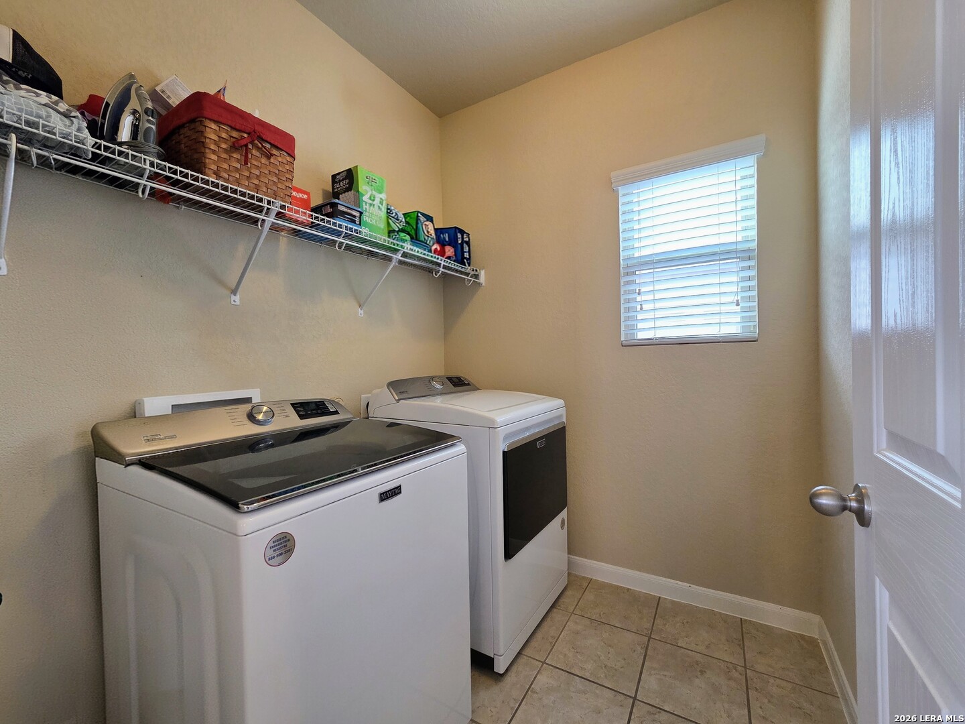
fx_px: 362
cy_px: 362
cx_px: 482
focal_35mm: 13
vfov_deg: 89.9
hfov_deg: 106.2
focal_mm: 2.2
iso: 200
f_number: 2.2
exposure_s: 1/60
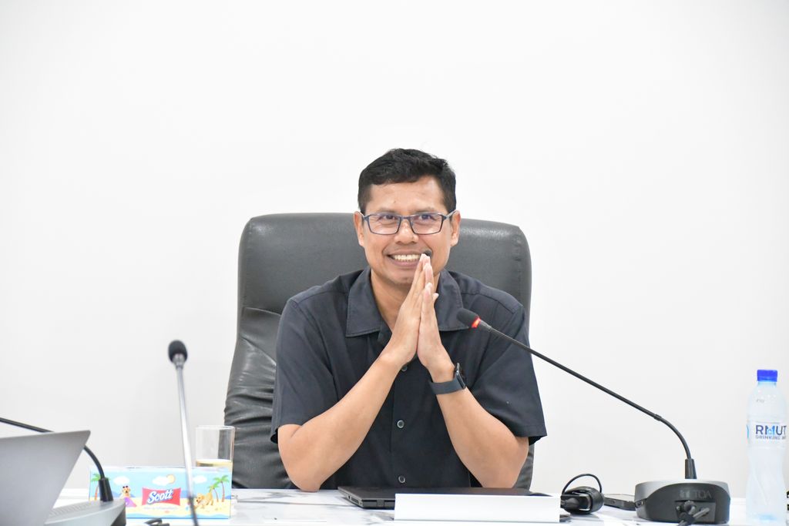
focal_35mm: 157
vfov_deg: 8.7
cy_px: 263
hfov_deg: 13.1
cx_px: 394
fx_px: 3441
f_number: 5.6
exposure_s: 1/125
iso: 12800
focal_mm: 105
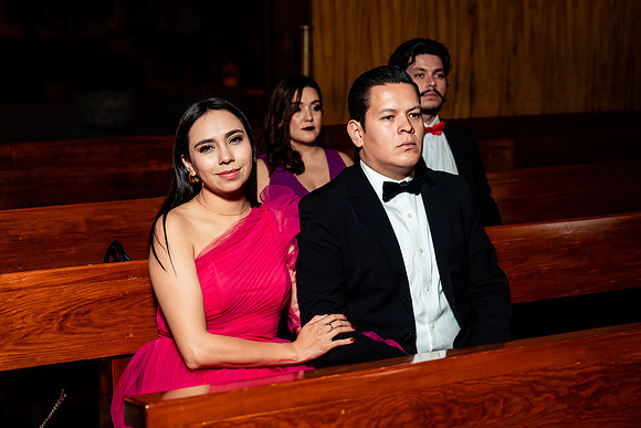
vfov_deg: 20.9
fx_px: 1160
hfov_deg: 30.9
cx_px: 320
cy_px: 216
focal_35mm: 65
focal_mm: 59
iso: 1250
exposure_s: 1/160
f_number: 4
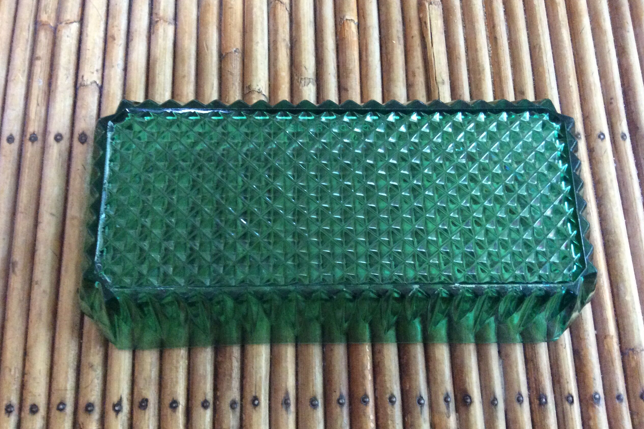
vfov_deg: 38.9
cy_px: 229
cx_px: 321
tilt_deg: -75.4
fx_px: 608
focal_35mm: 34
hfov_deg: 55.8
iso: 320
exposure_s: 1/17
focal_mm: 3.3
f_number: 2.4
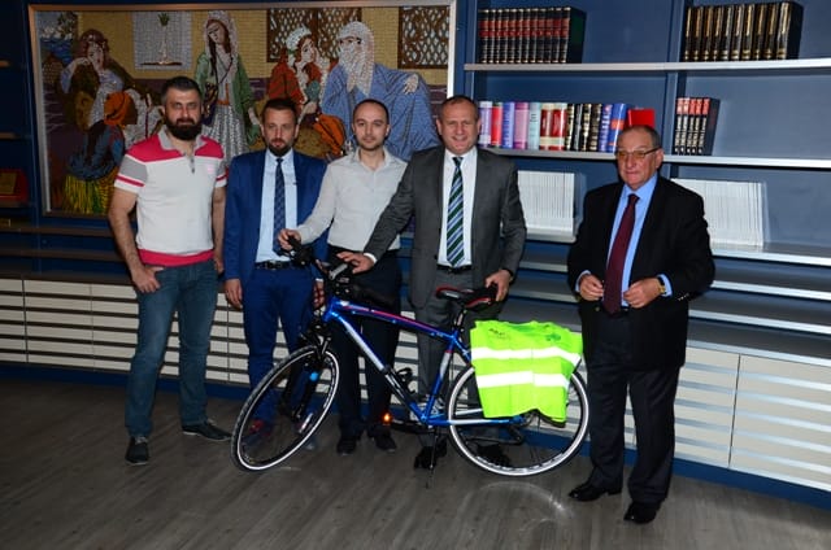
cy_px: 275
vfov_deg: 36.7
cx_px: 416
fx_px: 829
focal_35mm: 36
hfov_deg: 53.2
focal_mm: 24
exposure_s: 1/60
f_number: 5.6
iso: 400
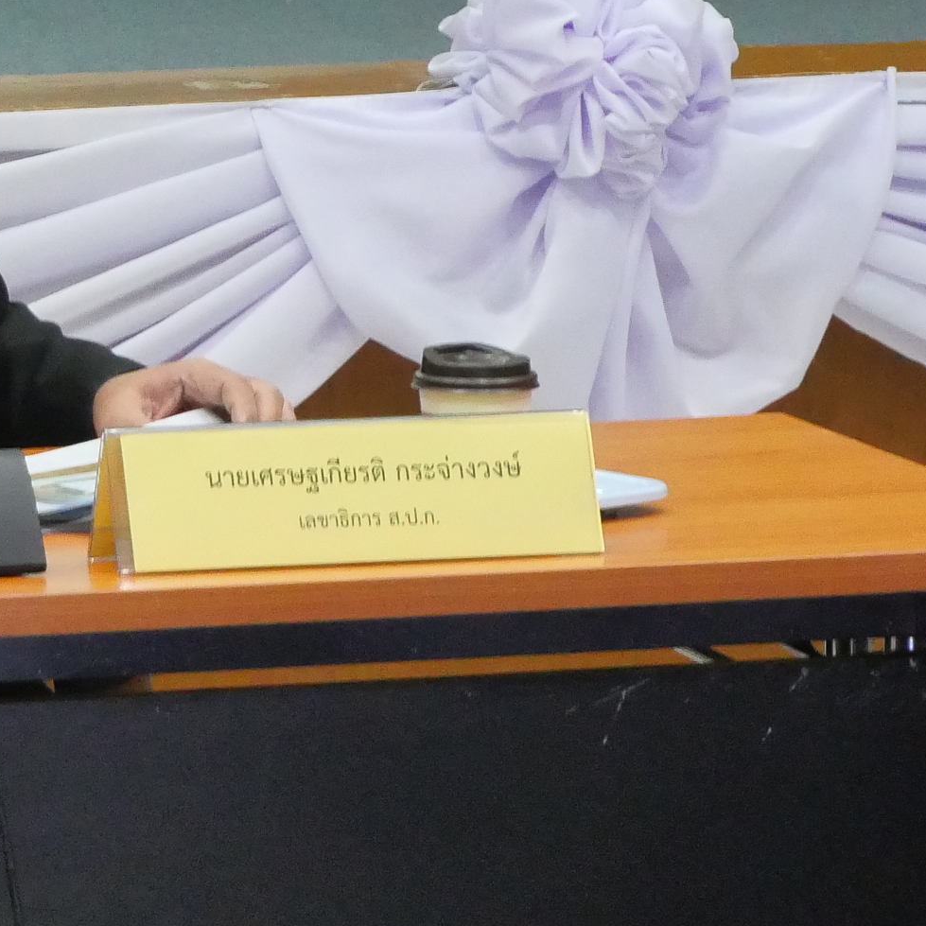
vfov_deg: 4.4
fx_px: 12106
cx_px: -498
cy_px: 94
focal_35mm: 400
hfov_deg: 4.4
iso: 3200
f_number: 5.6
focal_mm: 60
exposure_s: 1/80
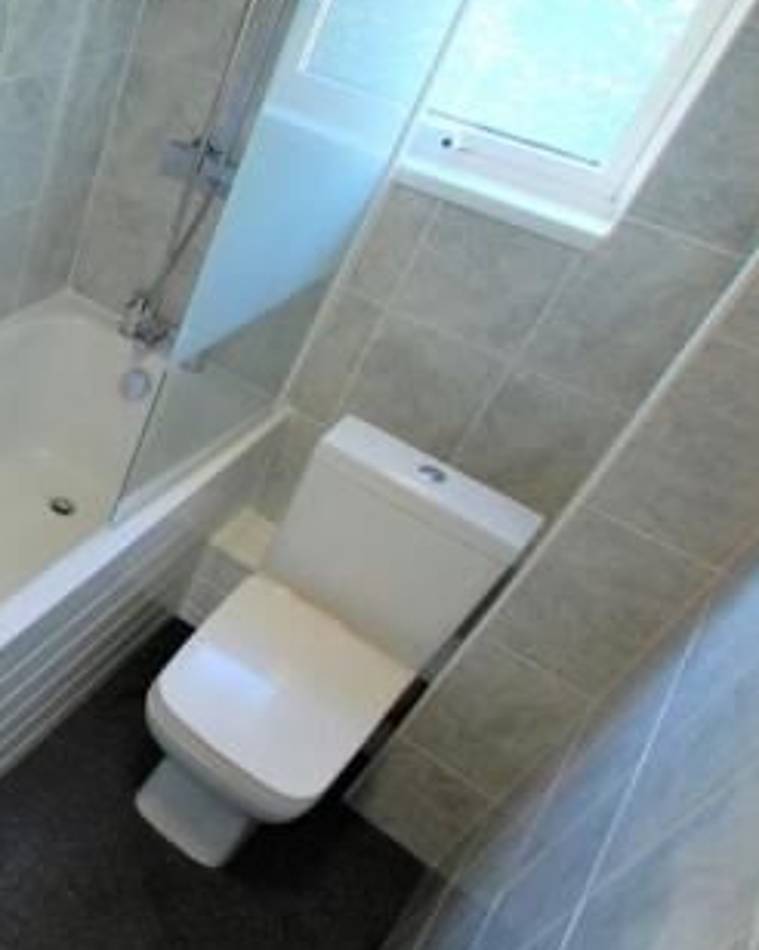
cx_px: -179
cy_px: 404
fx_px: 928
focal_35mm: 33
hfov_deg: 34.4
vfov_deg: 54.0
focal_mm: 11
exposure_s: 1/40
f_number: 3.5
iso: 400
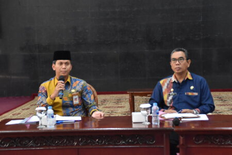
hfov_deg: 24.2
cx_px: 116
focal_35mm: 84
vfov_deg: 16.3
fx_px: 541
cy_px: 78
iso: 3200
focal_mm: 56
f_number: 5
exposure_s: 1/100
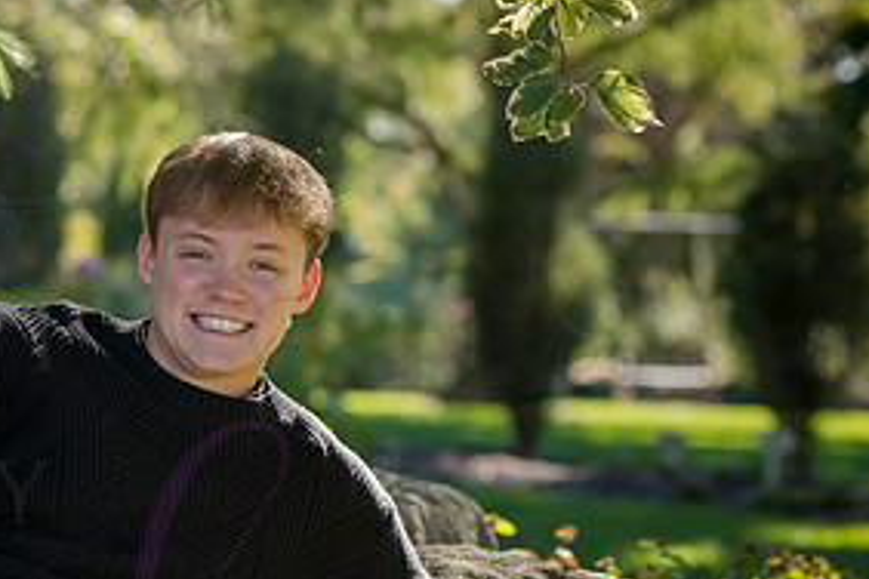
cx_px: 37
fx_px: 5214
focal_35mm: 216
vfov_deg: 6.4
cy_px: 485
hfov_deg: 9.5
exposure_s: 1/640
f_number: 5
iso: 800
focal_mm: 105
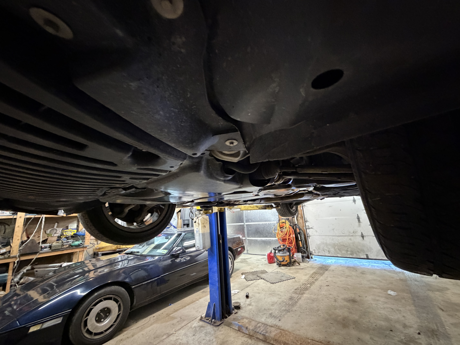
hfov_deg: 102.1
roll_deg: +4.4
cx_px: 230
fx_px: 186
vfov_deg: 85.7
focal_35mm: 14
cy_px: 172
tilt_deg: +14.0
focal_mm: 2.22
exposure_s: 1/40
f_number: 2.2
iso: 1000
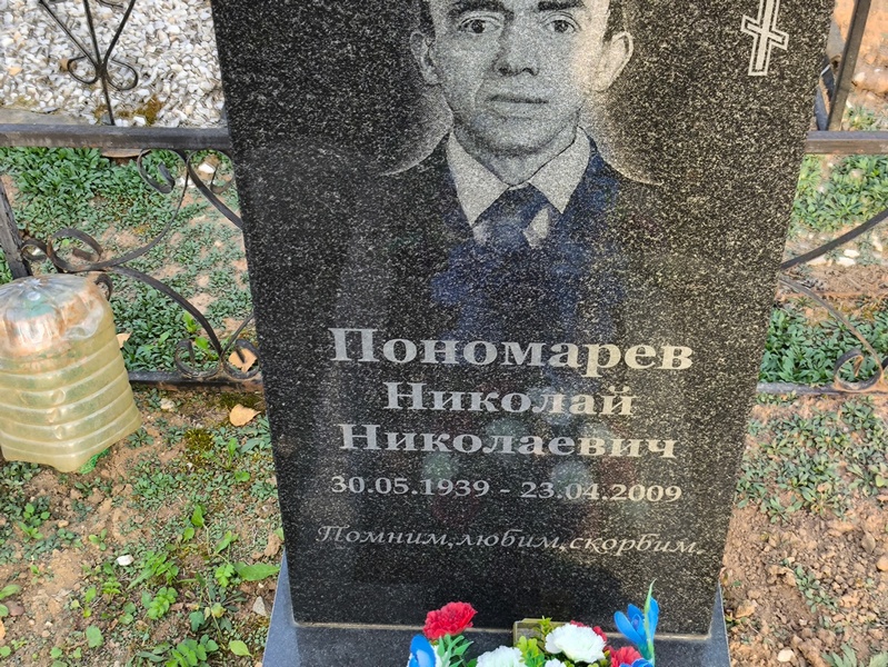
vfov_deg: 29.1
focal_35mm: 50
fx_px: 1283
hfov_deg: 38.2
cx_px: 444
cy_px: 334
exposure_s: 1/100
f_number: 1.7
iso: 64
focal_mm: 4.71
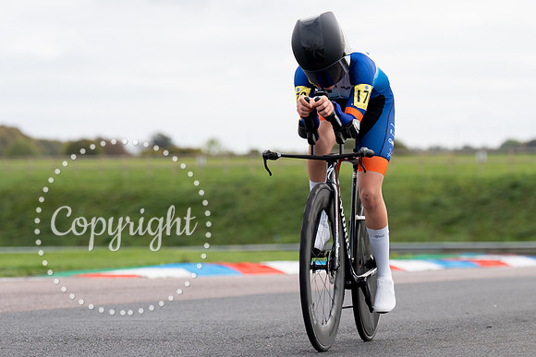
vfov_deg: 7.7
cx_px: 353
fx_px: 2644
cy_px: 169
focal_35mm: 178
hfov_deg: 11.6
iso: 125
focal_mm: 118
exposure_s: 1/800
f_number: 3.5
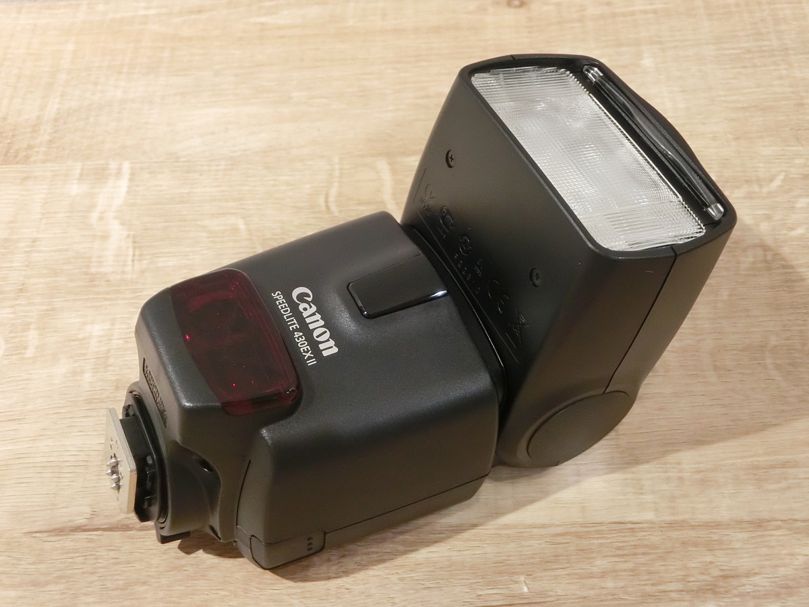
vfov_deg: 30.9
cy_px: 304
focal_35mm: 47
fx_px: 1098
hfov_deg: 40.4
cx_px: 404
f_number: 4.2
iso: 800
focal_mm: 8.29
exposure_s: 1/160
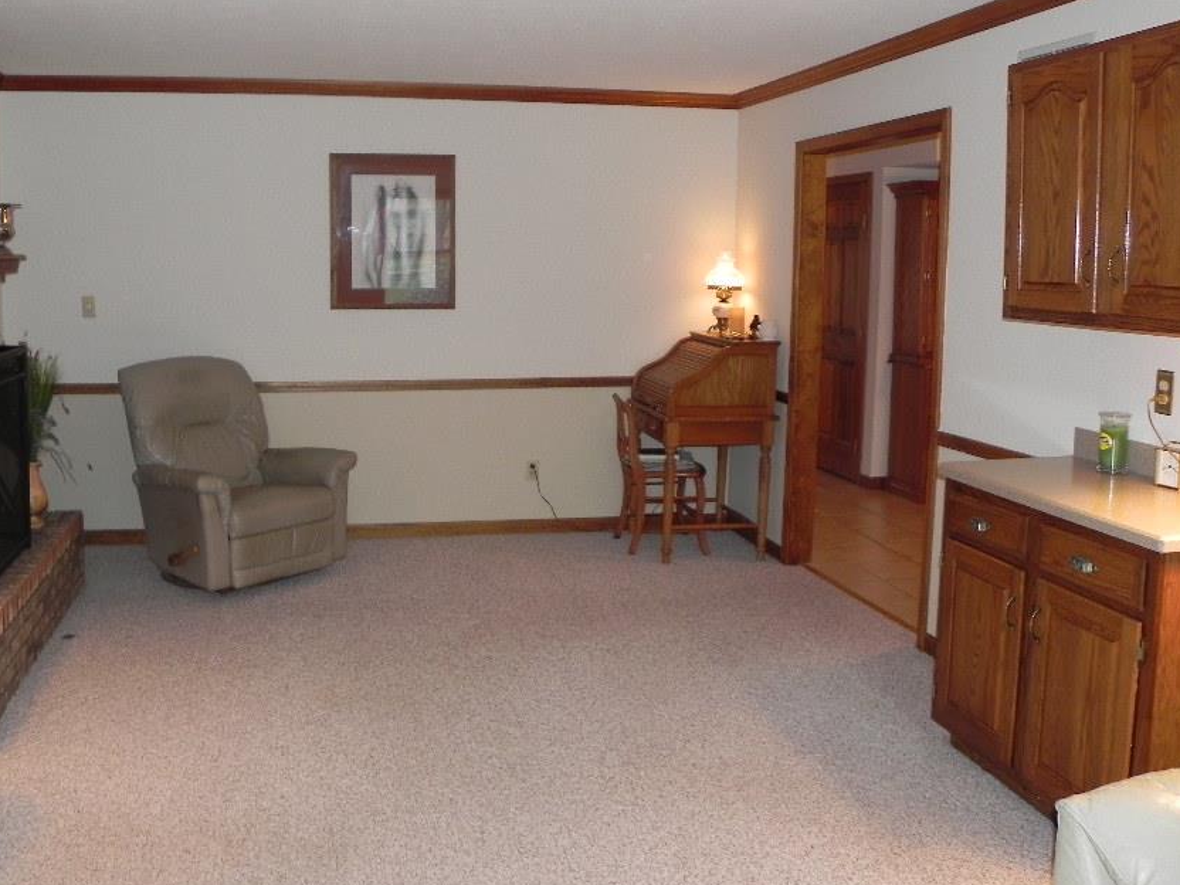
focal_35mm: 32
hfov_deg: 56.4
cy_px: 404
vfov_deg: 44.1
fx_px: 1091
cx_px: 472
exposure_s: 1/30
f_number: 2.8
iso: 200
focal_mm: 4.6
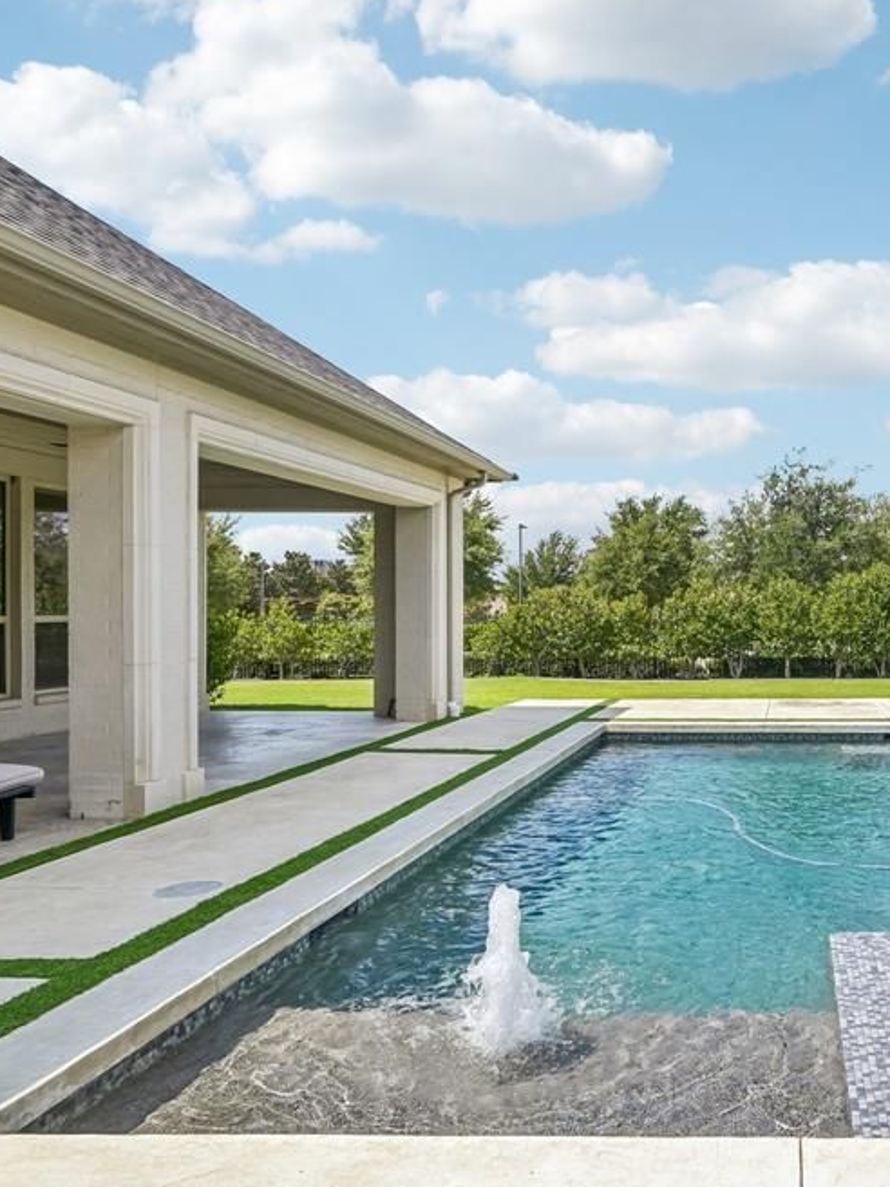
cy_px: 601
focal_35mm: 28
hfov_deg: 45.7
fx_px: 951
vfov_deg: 63.9
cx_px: 789
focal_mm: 18.5
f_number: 8
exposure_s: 1/1600
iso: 400
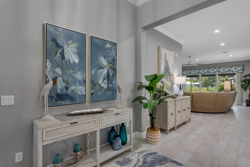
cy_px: 84
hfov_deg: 92.5
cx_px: 125
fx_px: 120
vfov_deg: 69.6
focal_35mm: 17
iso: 320
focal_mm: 11.5
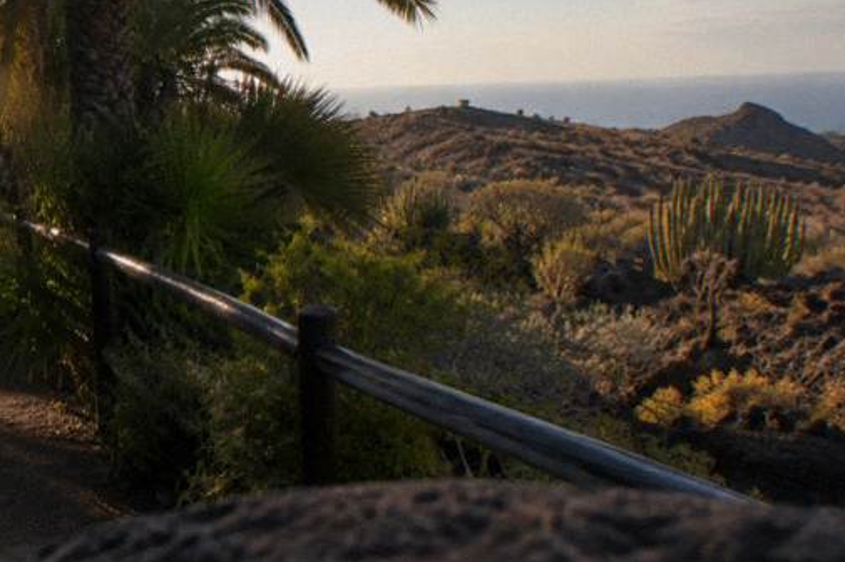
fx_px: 2604
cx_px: 321
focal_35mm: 111
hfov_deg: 18.4
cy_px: 267
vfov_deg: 12.3
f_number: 4.5
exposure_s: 1/1250
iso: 400
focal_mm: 70
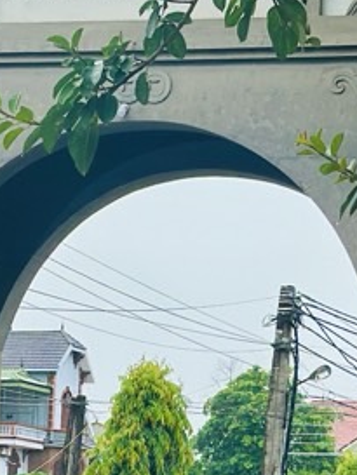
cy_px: 393
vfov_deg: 10.9
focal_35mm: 180
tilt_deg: +4.6
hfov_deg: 8.2
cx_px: 99
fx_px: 2473
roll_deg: -2.2
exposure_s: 1/2160
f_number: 1.78
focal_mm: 6.86
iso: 80
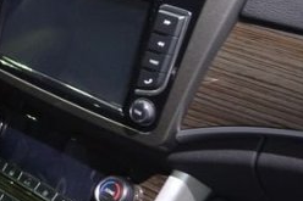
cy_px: 64
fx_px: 732
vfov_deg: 15.6
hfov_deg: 21.0
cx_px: -105
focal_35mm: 87
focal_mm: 18
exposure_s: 1/60
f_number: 3.5
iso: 1000
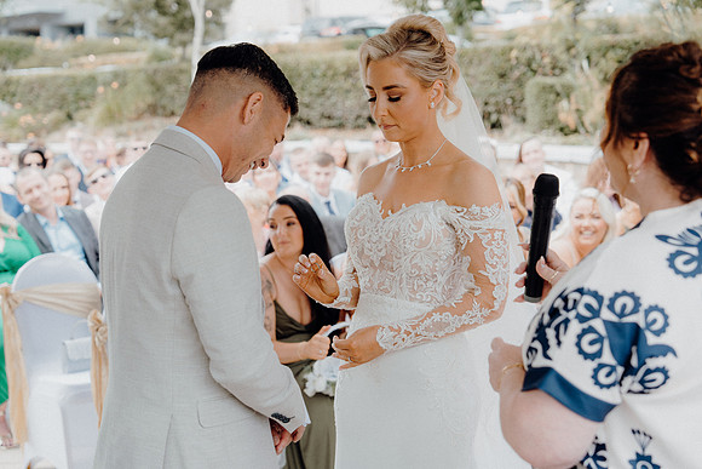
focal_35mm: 57
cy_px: 234
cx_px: 351
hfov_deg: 35.0
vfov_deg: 23.8
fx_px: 1112
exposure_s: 1/200
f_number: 3.5
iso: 125
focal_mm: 57
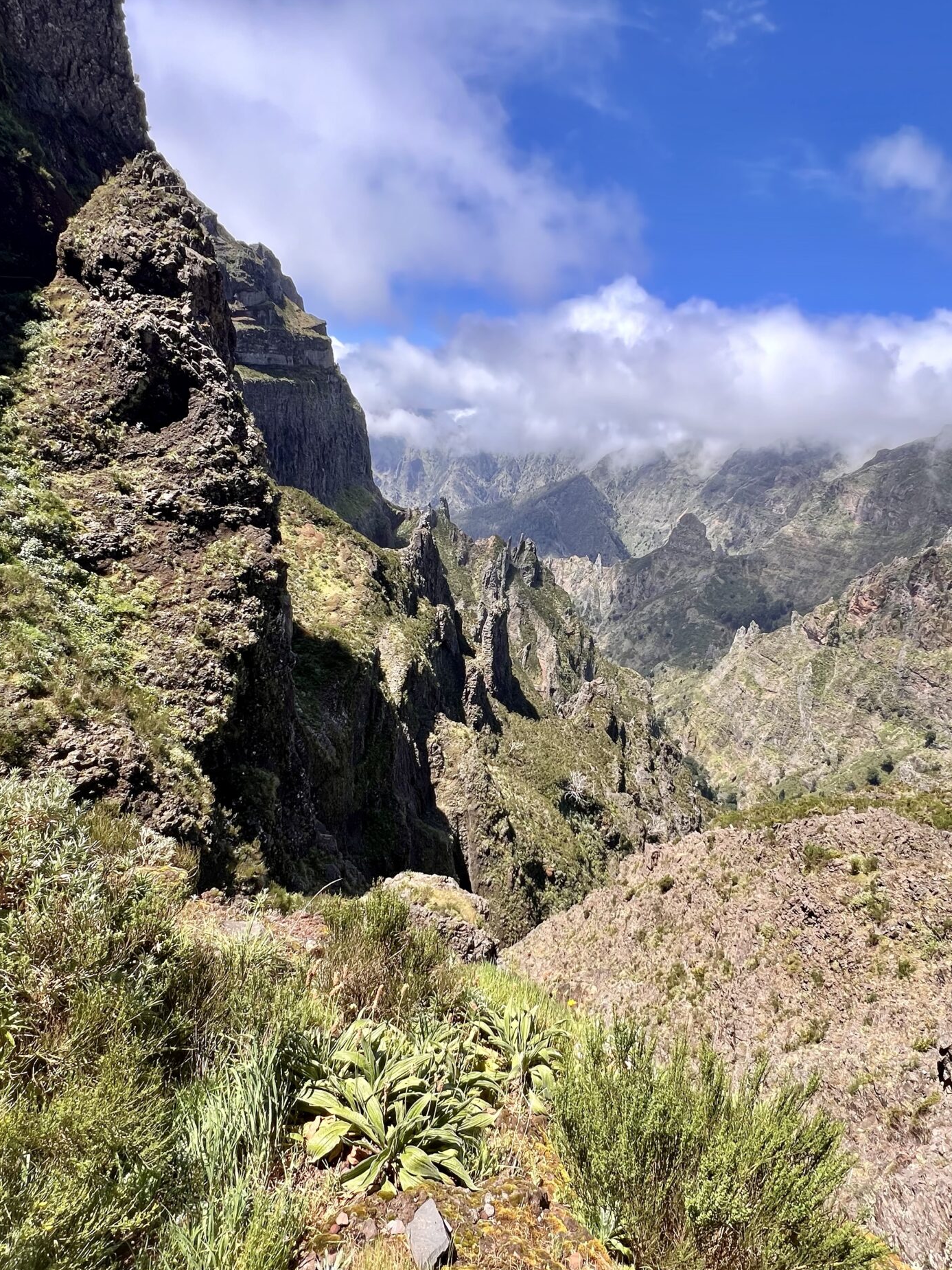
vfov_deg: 87.7
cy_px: 646
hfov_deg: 71.4
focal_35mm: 18
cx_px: 523
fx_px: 660
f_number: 1.8
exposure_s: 1/704
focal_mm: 1.57
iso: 32
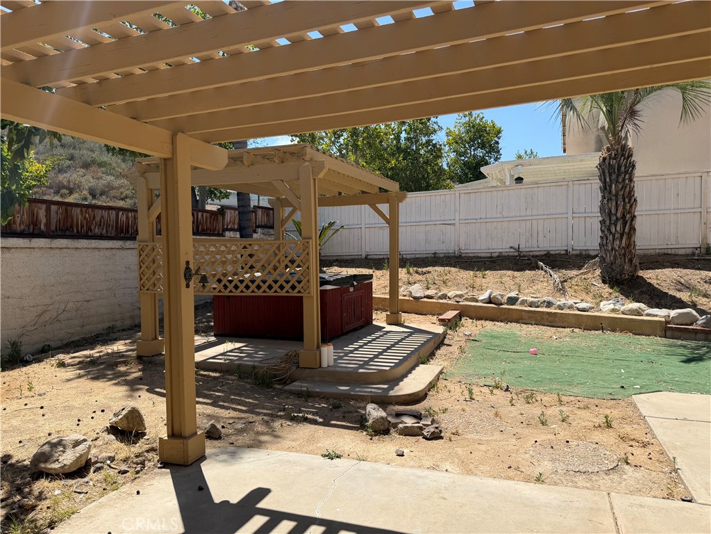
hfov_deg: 71.6
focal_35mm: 24
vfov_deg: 56.8
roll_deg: +1.6
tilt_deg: -2.0
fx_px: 493
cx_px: 356
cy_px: 267
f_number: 1.78
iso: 80
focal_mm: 6.76
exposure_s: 1/4405
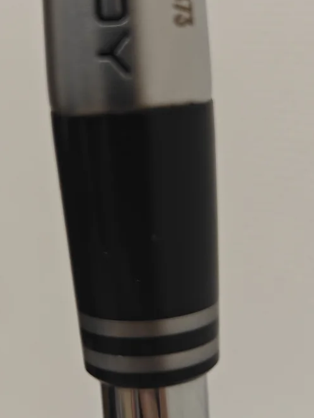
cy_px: 156
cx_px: 130
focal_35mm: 70
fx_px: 846
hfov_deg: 21.0
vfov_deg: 27.7
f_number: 1.6
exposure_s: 1/94
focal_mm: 6.06
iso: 640
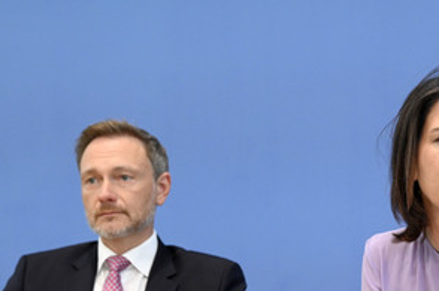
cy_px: 195
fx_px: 1534
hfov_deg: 16.2
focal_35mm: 126
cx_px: 322
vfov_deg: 10.8
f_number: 6.3
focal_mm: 82
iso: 5000
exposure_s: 1/640
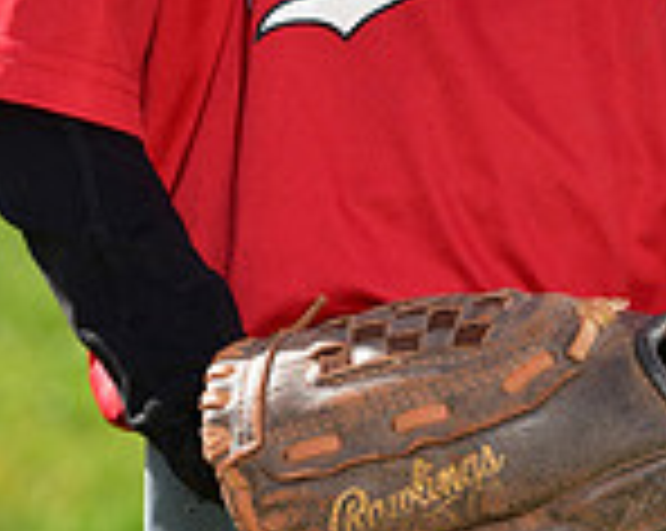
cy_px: -324
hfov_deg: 3.9
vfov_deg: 3.1
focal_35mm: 497
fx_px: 9783
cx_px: 470
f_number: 5.6
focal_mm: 135
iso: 80
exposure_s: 1/250
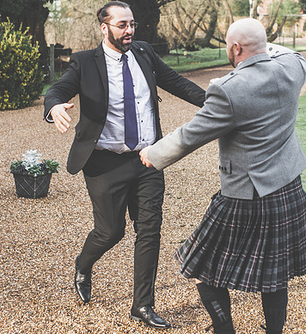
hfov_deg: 19.0
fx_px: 911
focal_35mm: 87
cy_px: 122
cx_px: 197
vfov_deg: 20.7
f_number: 2.8
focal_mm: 35
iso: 100
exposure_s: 1/200
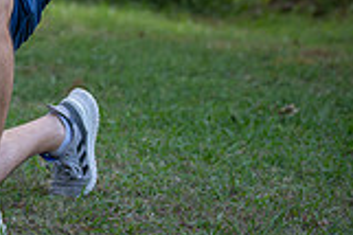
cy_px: -124
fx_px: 2517
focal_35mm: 257
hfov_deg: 7.9
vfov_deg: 5.3
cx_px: -116
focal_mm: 70
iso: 100
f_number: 2.8
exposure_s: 1/320
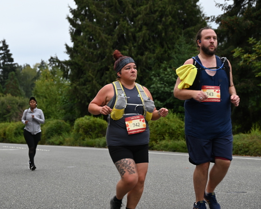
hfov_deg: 18.6
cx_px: 122
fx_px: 796
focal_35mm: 103
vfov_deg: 15.0
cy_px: 104
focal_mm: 91
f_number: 6.3
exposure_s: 1/200
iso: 400
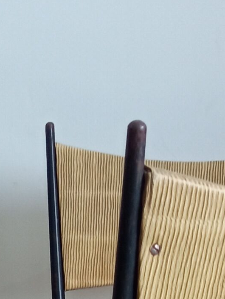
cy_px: 695
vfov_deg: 10.8
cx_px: -63
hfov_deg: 9.2
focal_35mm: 159
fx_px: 1377
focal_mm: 3.79
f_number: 2.2
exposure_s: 1/50
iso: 137
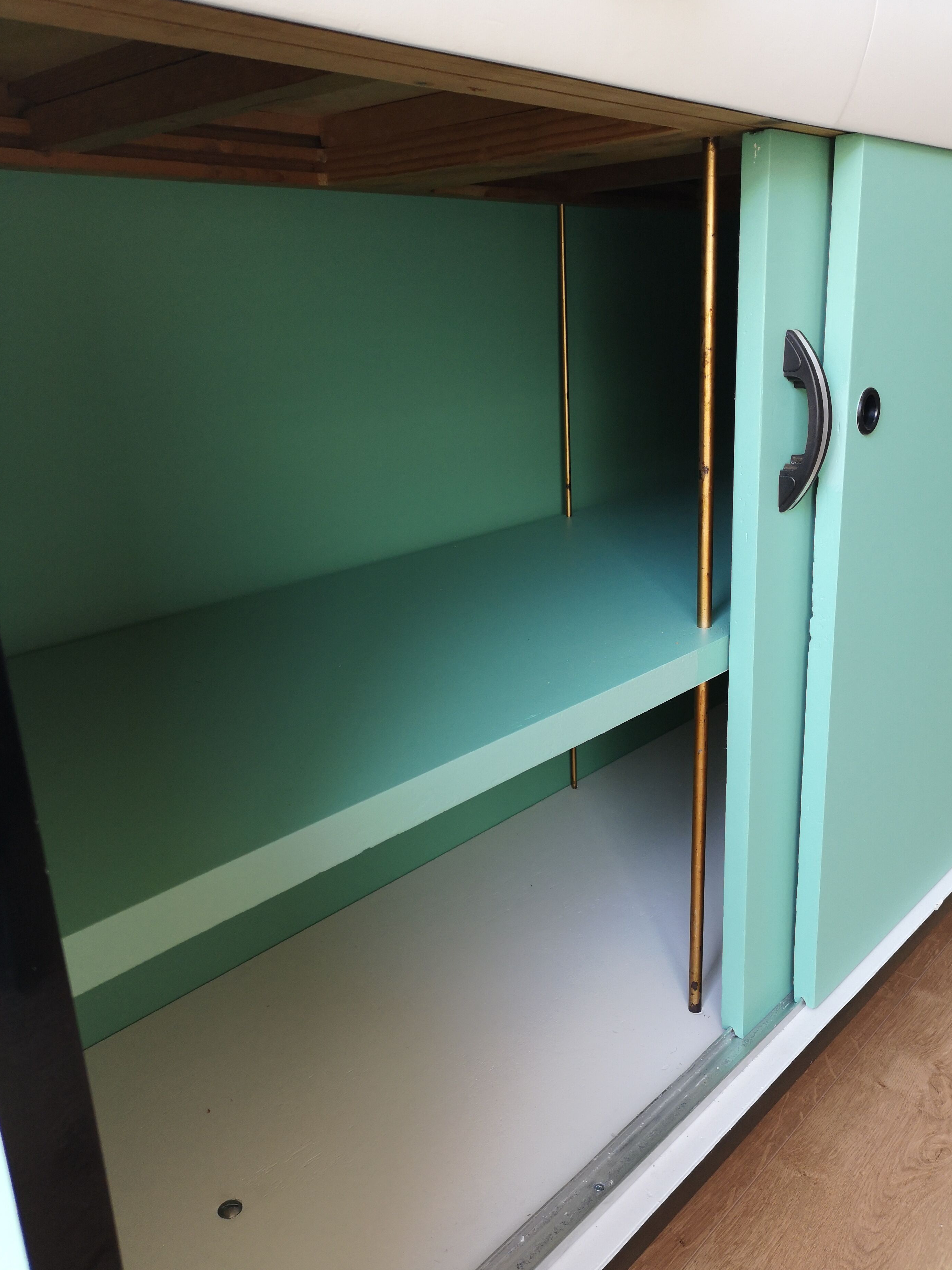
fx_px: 1063
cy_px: 663
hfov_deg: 48.2
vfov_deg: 61.6
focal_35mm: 29
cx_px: 508
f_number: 1.8
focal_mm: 3.95
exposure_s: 1/100
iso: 100
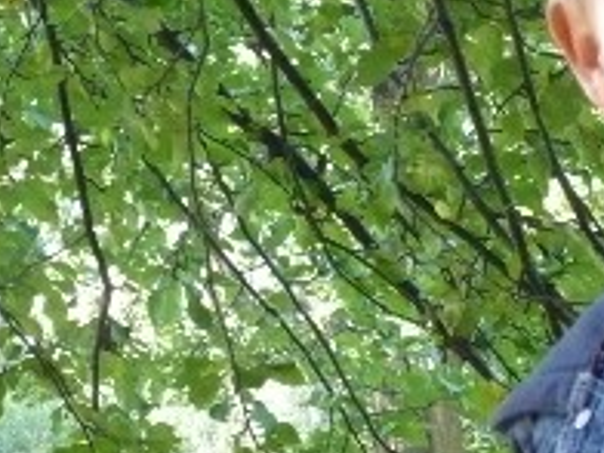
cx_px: 663
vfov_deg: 7.8
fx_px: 3333
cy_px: 242
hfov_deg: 10.2
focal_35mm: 191
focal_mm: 10.9
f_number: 3.9
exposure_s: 1/60
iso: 400
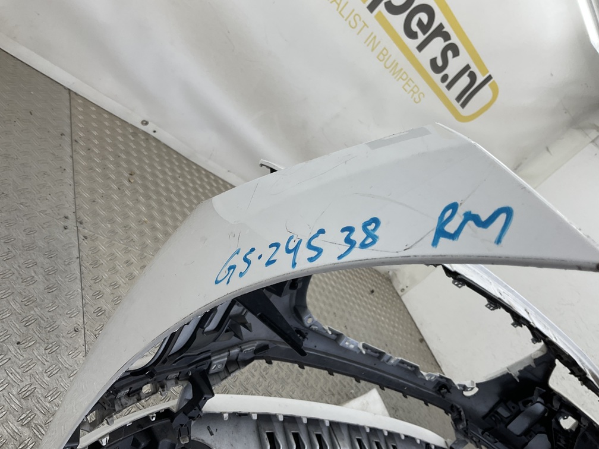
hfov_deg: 61.7
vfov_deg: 48.2
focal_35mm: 29
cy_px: 224
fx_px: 502
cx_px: 300
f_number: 1.8
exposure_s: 1/120
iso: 20
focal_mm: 3
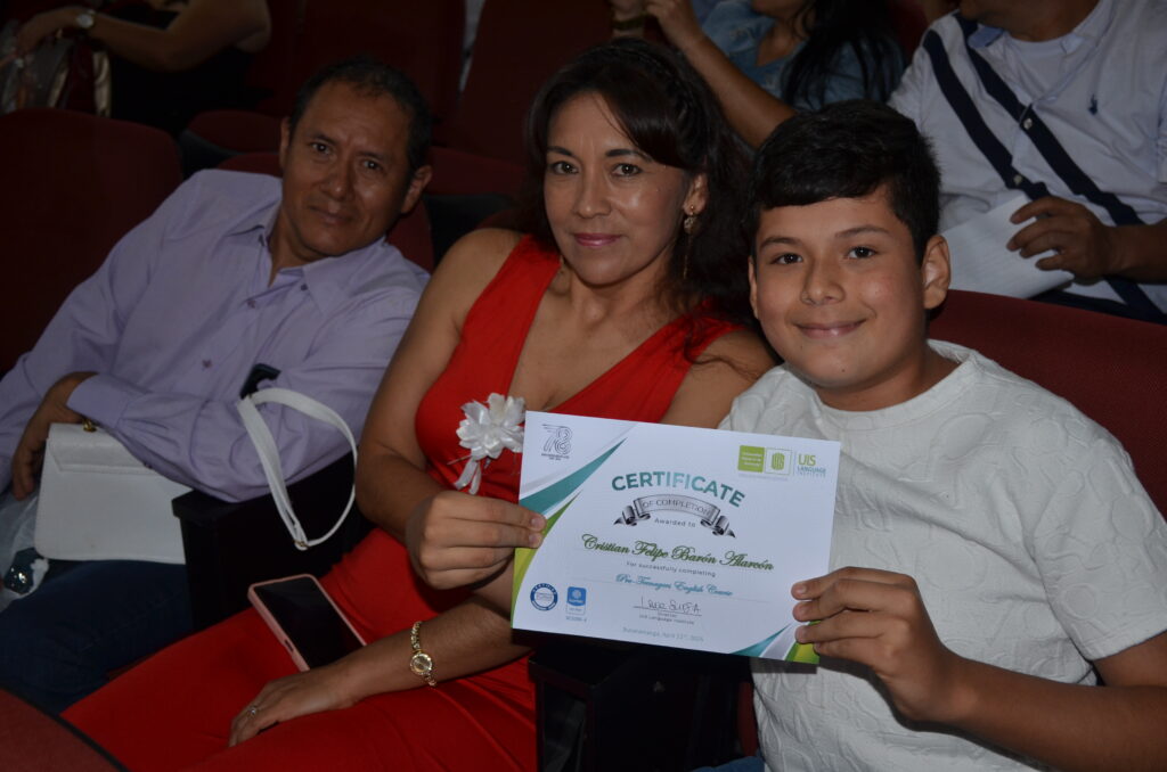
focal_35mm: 40
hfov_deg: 48.0
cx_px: 584
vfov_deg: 32.9
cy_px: 386
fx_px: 1310
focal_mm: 27
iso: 400
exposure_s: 1/60
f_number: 4
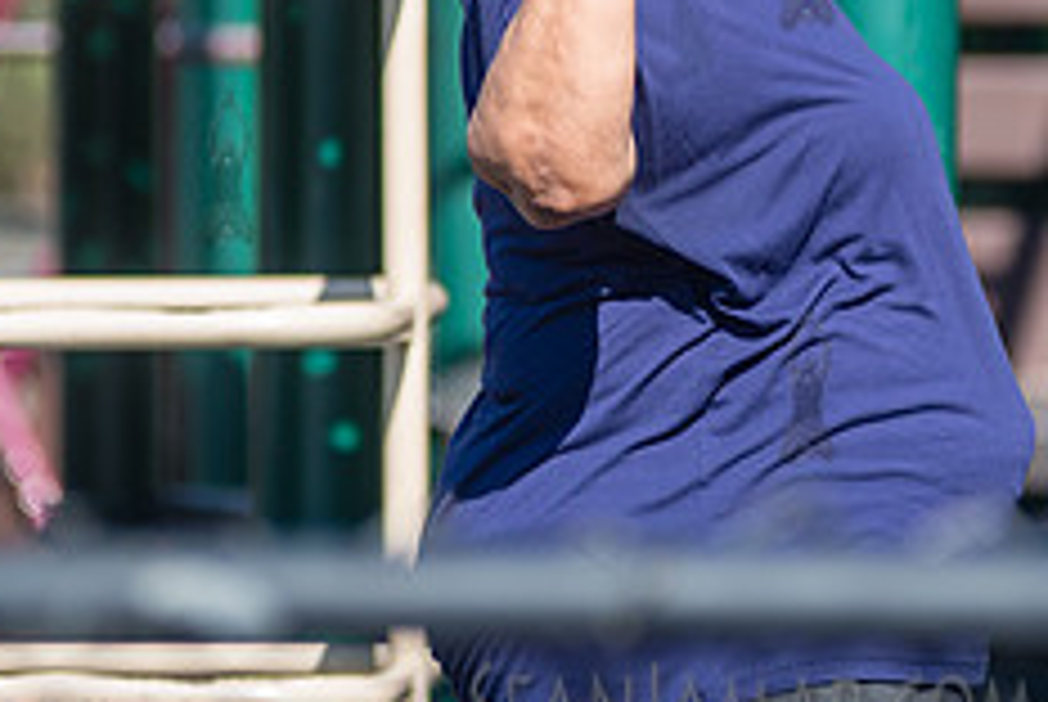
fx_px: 17139
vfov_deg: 2.3
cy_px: -26
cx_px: 703
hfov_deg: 3.5
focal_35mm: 588
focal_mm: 200
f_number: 3.5
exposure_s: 1/1250
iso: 200
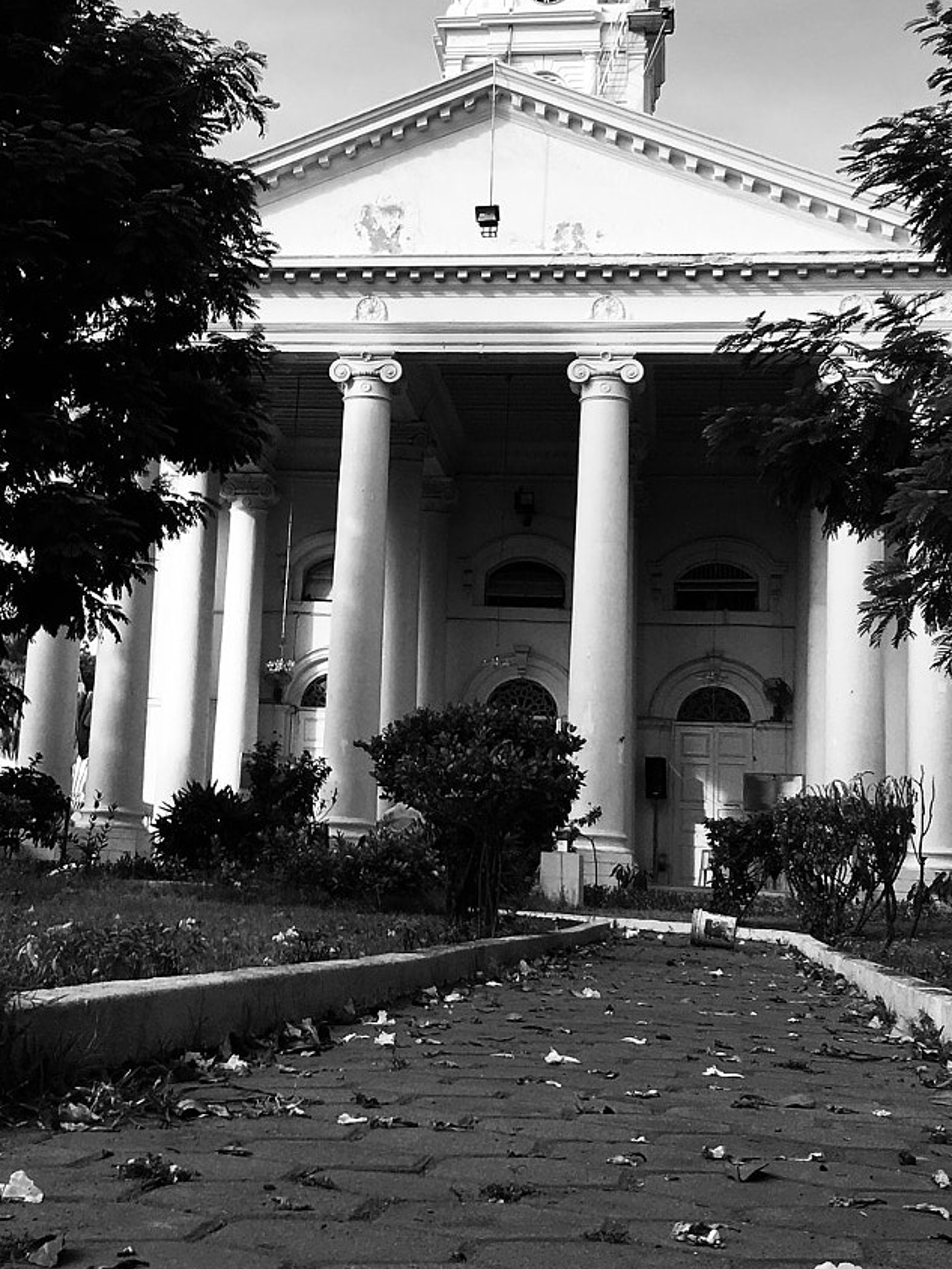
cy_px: 474
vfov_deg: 34.7
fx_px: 2017
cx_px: 269
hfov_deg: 26.3
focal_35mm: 55
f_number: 2.2
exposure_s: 1/523
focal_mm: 4.15
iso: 25
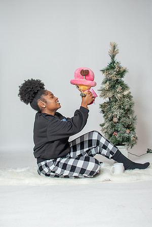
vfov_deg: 38.2
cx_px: 76
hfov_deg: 26.0
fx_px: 329
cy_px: 114
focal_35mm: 52
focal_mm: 35
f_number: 3.2
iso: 100
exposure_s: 1/250
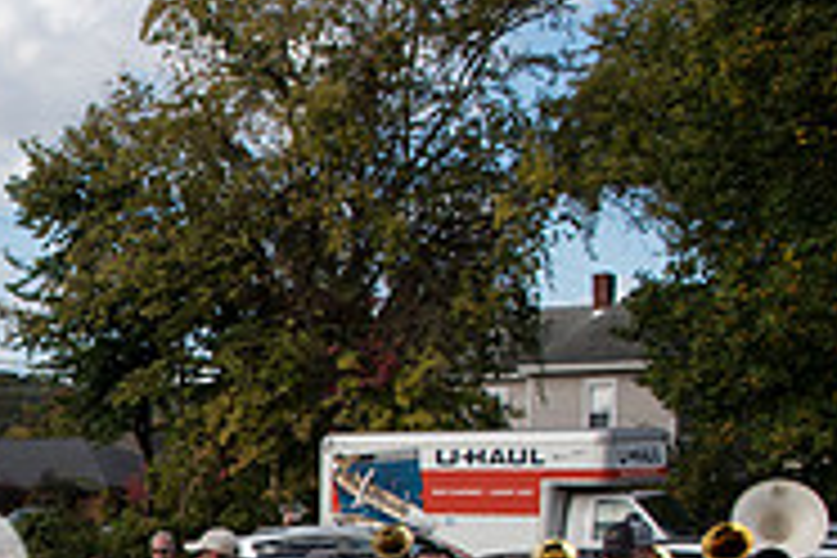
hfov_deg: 23.3
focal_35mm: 75
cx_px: -310
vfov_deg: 17.2
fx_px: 1744
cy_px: 713
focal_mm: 24
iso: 250
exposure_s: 1/1250
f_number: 4.5
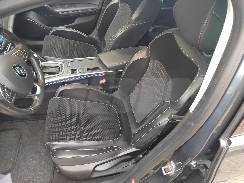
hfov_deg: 73.9
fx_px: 162
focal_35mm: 23
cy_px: 92
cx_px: 122
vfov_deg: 58.9
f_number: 1.9
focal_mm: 5.52
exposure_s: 1/33.3
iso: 2703
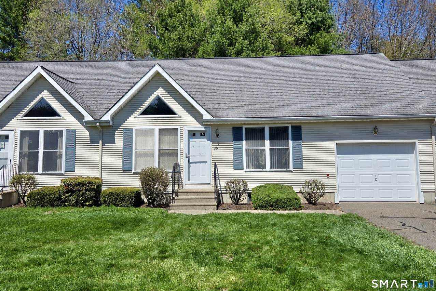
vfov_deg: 53.0
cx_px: 218
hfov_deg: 73.7
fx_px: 291
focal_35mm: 24
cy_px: 127
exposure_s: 1/2397
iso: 25
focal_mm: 5.4
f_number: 1.8
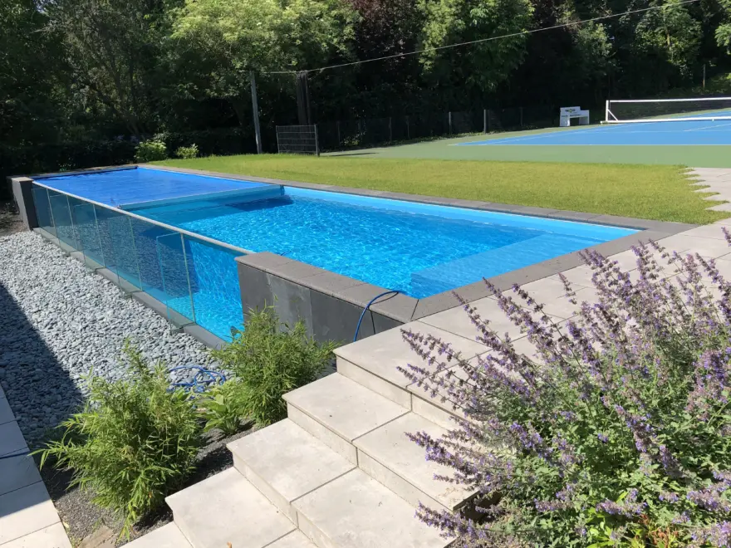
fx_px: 591
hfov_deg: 63.4
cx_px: 366
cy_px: 274
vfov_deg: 49.7
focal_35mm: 28
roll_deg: +5.0
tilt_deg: -13.4
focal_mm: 3.99
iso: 20
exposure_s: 1/2000
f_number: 1.8
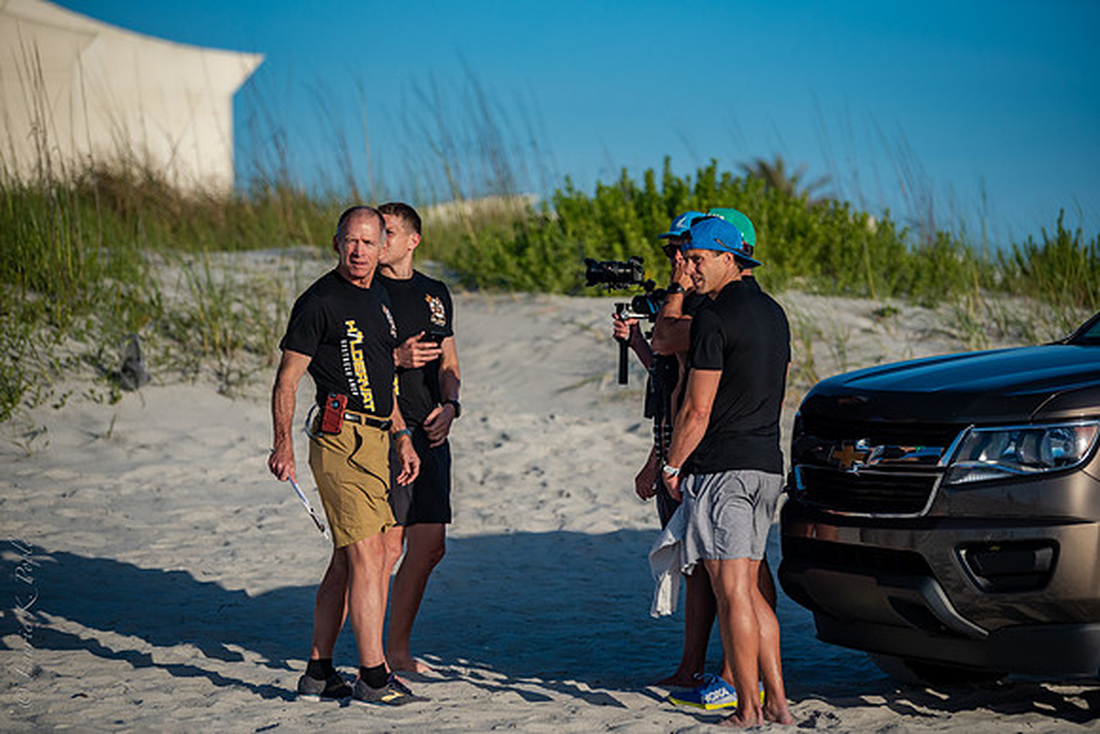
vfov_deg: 10.2
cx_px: 550
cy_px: 367
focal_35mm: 135
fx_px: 4126
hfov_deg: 15.2
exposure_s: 1/4000
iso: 320
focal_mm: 135
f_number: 2.8
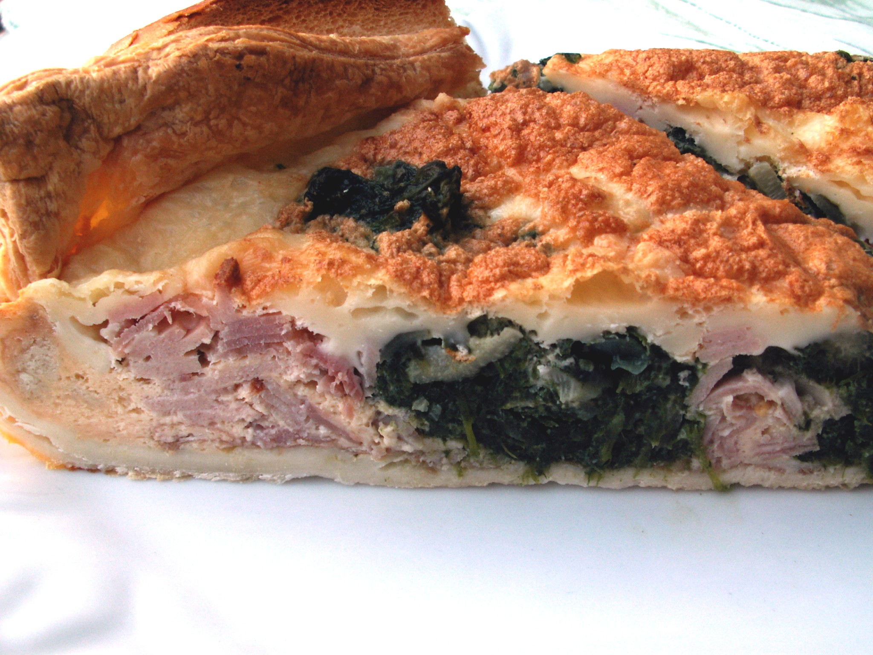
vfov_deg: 40.7
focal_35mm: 35
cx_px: 436
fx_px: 883
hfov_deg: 52.6
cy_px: 328
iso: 50
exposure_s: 1/80
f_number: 4
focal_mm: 5.86
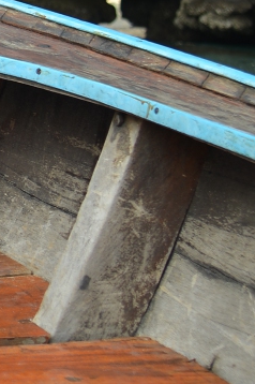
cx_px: -494
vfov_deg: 12.9
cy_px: -176
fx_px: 1607
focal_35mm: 151
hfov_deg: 7.9
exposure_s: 1/200
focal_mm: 30
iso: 100
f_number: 4
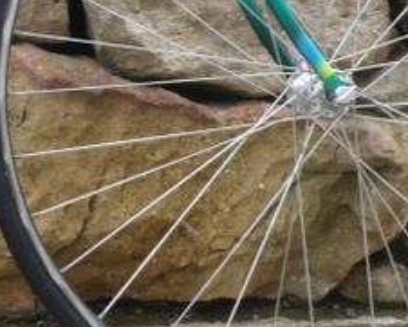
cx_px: -235
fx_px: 1824
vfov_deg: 10.2
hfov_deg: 12.1
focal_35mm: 151
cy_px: 5
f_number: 2.8
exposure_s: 1/100
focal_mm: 5.8
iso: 100
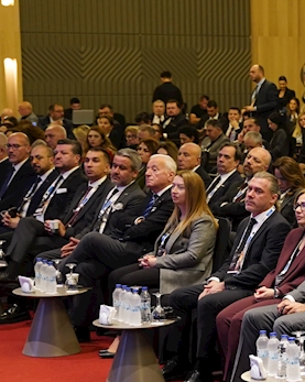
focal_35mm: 131
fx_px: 1483
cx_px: 558
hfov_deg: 10.9
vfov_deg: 14.7
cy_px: 232
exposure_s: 1/160
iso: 2000
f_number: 2.8
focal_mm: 40.4
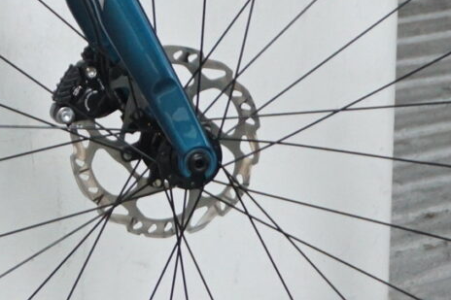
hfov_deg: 6.1
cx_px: -467
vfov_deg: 4.1
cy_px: -131
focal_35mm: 331
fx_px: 4145
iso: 1000
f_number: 5.6
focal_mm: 40
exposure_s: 1/40
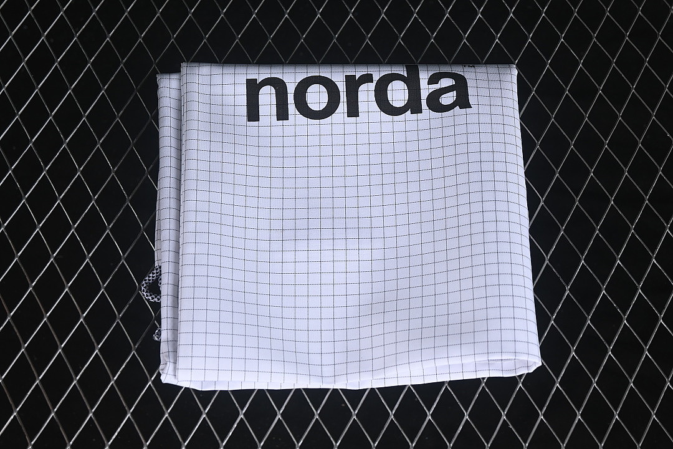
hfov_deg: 27.0
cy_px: 224
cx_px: 336
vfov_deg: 18.2
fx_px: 1402
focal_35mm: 75
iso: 160
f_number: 7.1
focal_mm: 50
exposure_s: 1/80
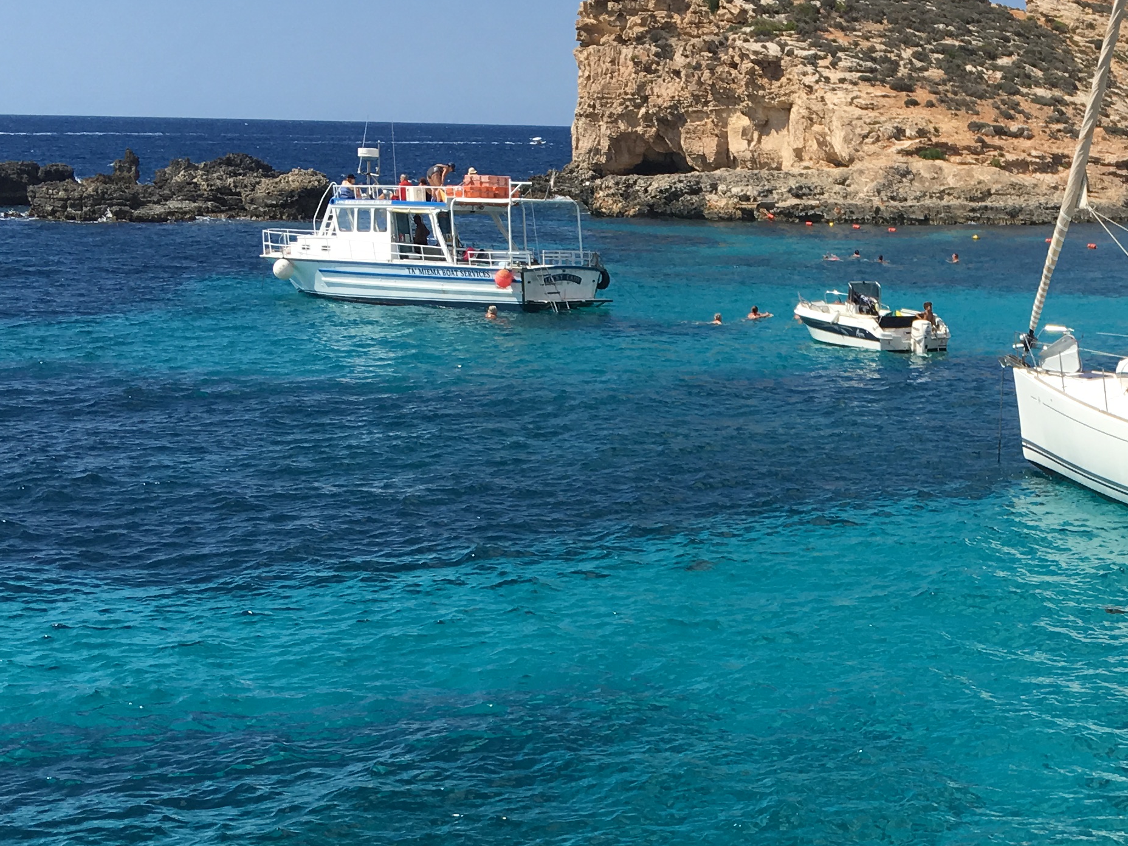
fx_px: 2053
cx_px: 978
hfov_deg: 29.7
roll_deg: -0.6
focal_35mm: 63
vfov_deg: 22.5
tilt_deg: -18.1
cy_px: 825
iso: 25
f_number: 2.2
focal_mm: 4.15
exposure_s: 1/1923
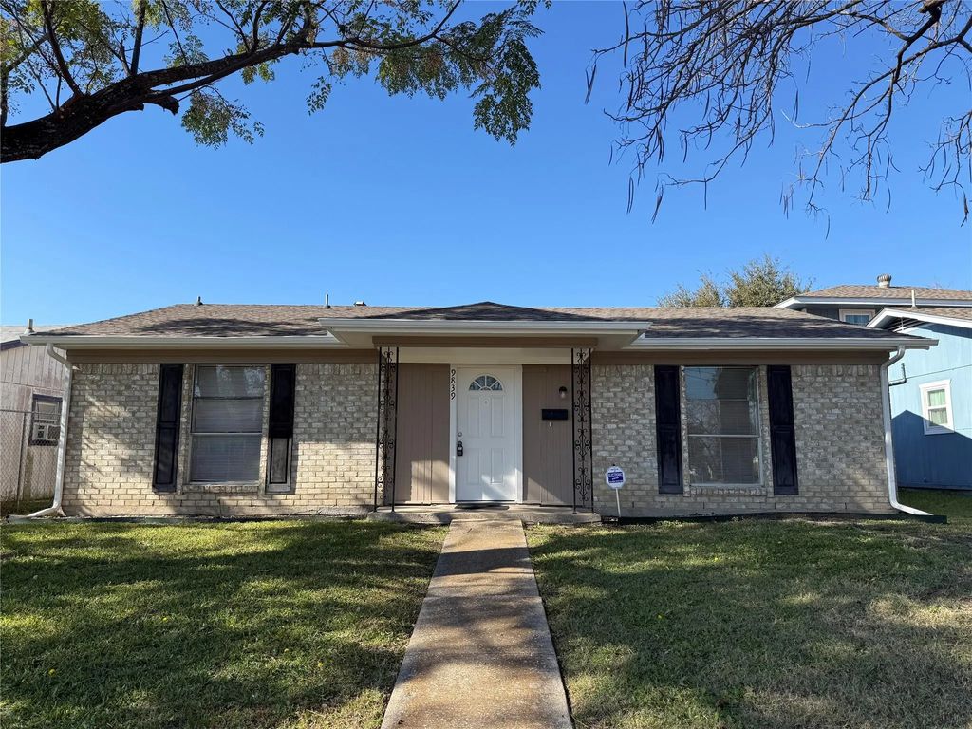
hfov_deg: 71.6
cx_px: 486
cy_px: 364
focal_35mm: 24
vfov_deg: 56.8
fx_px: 674
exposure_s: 1/2525
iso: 80
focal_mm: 6.76
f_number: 1.78
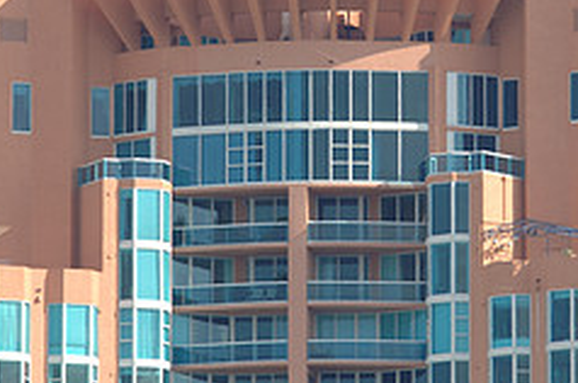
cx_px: 359
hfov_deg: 1.9
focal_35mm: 1098
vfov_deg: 1.2
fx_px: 17605
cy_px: 91
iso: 100
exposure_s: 1/180
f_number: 7.1
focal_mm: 300
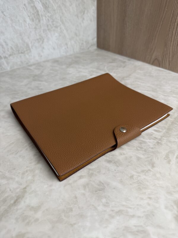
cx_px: 89
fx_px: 165
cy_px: 119
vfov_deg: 71.6
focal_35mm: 24
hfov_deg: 56.8
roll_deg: +1.8
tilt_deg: -36.8
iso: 64
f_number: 1.78
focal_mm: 6.76
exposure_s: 1/157
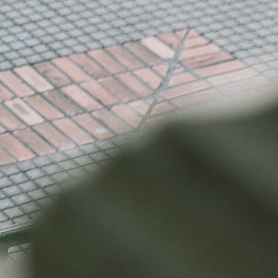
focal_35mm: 226
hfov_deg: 7.5
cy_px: 154
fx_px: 2053
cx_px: -229
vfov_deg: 7.7
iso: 125
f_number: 2.8
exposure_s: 1/200
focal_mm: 30
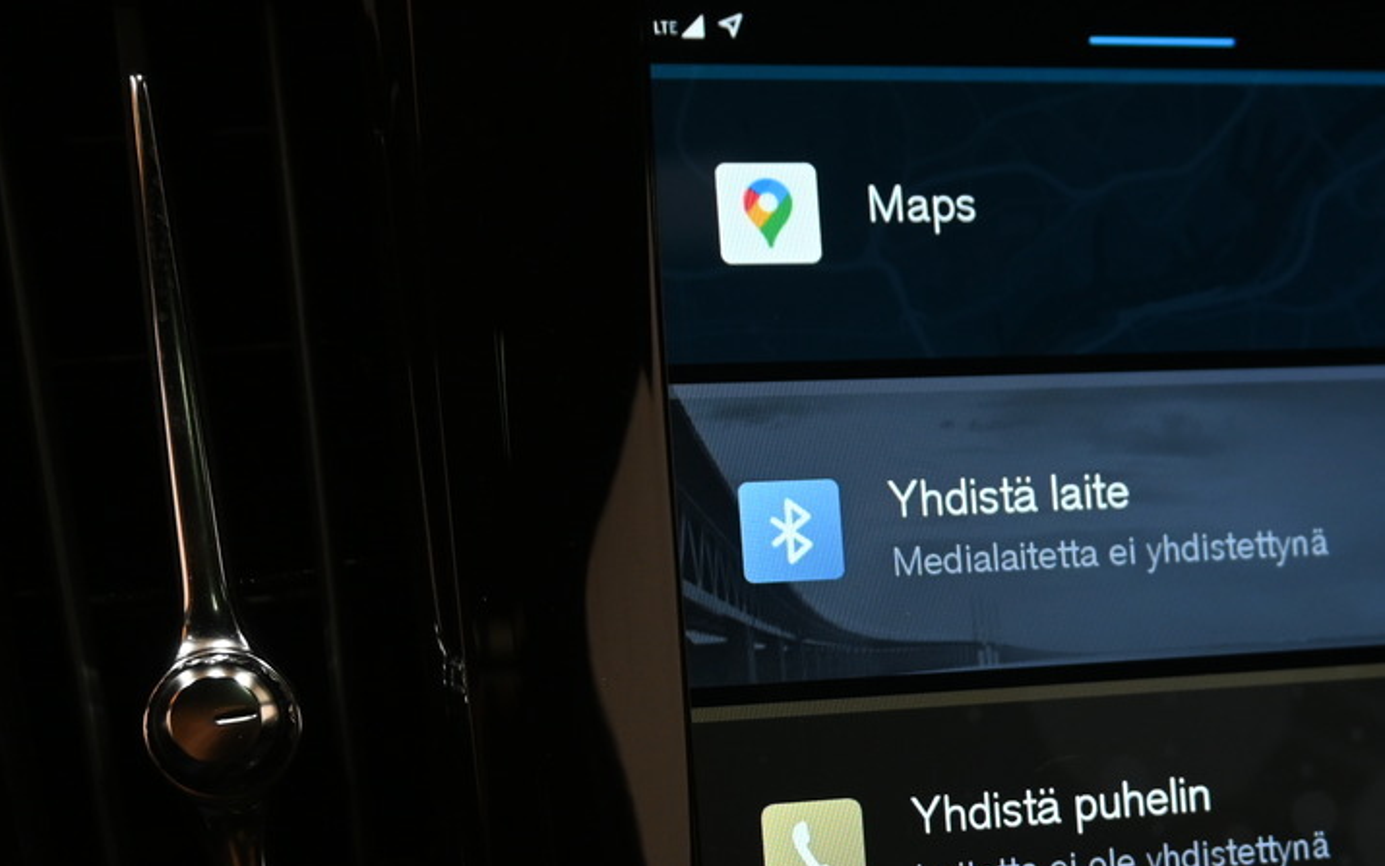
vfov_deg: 19.1
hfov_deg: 29.5
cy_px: 699
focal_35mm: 68
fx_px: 2551
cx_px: 1147
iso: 320
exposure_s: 1/30
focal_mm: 19.5
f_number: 3.8
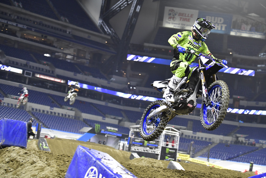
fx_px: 517
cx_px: 133
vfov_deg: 19.5
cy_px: 89
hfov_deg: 28.8
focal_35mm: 70
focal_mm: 70
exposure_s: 1/800
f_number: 3.5
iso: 3200
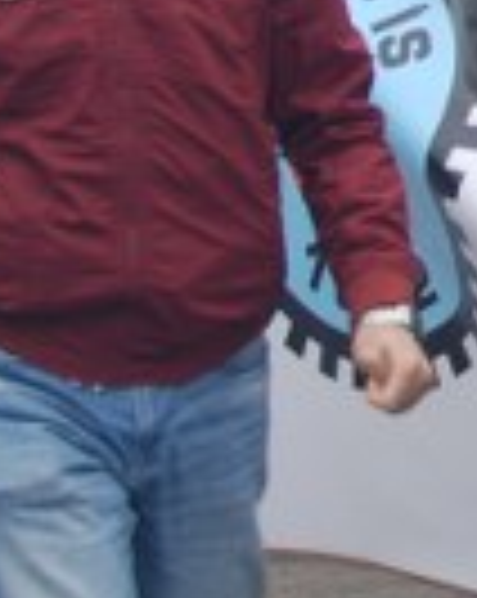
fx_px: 4210
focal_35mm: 238
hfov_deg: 6.0
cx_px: 1377
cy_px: -184
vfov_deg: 8.0
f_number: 5.6
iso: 100
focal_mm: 28
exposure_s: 1/125
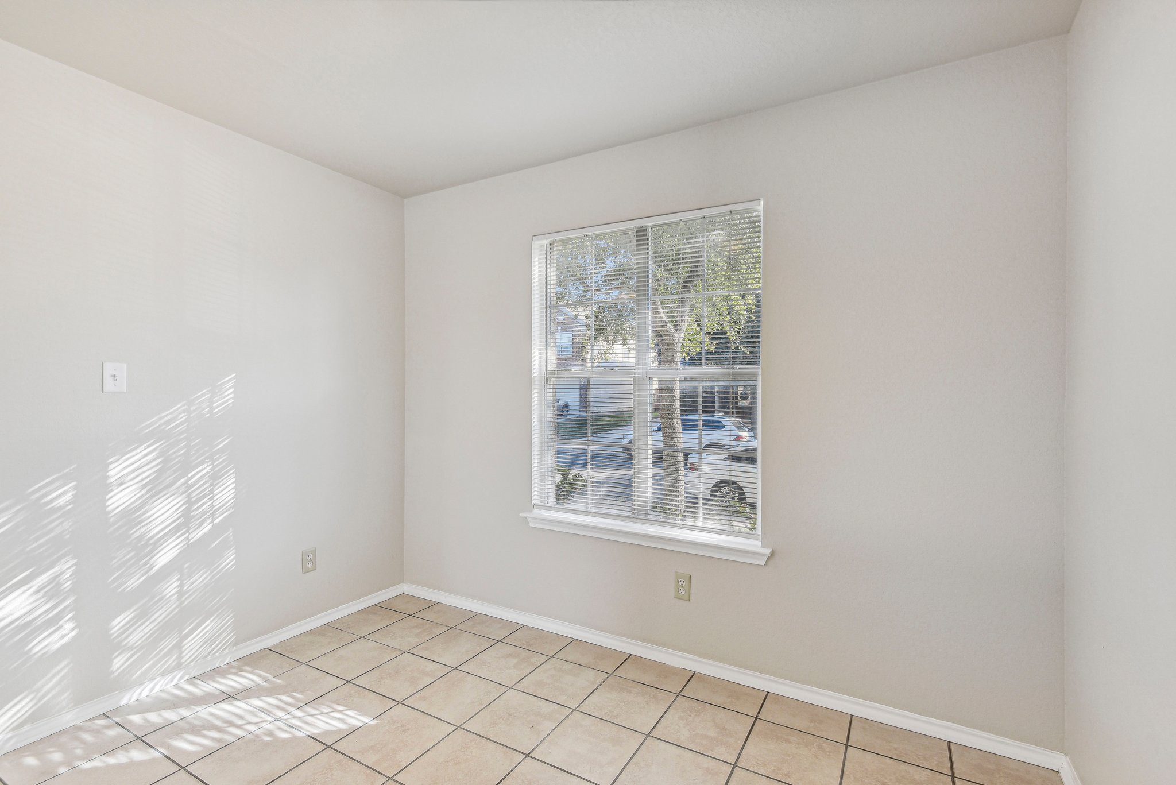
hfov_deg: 93.3
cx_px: 588
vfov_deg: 70.5
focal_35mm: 17
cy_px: 392
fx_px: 555
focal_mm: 17
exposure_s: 1/20
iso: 400
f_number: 8
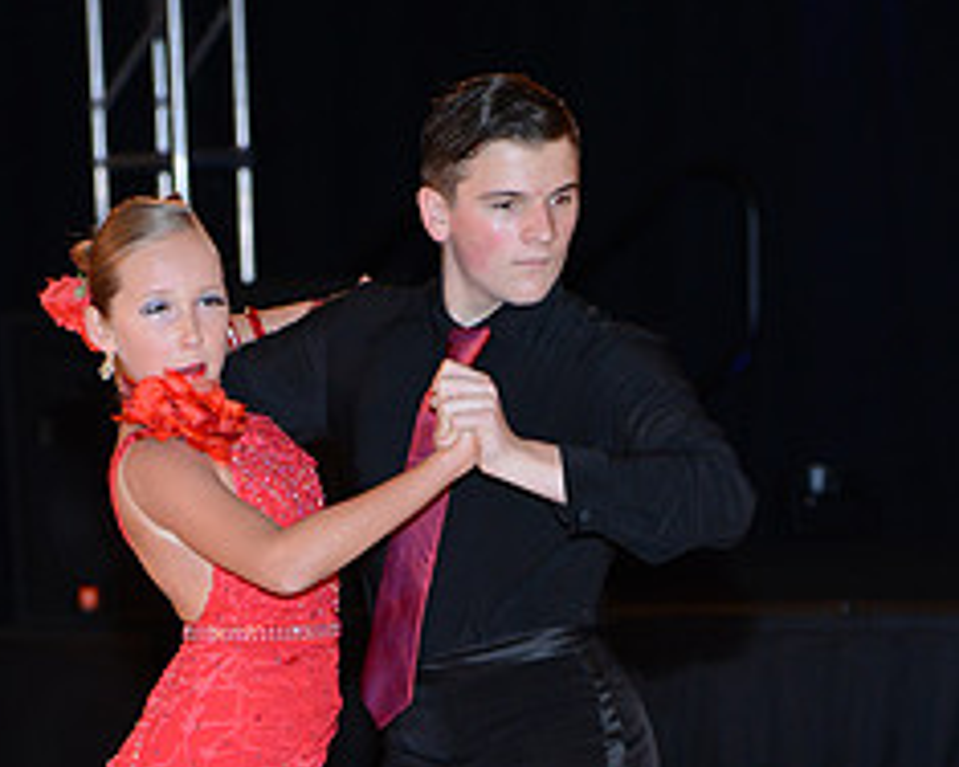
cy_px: 1000
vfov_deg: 5.6
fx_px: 7862
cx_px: 329
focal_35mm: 277
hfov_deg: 7.0
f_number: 4.5
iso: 2000
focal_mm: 120
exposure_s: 1/200
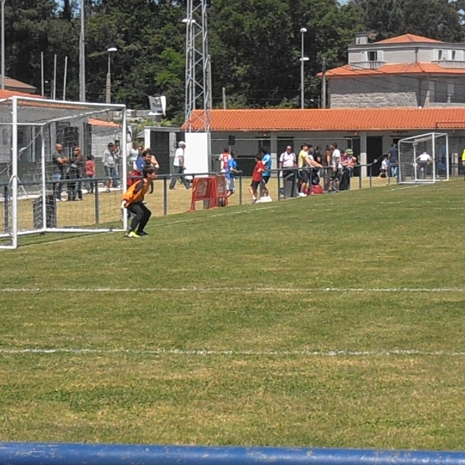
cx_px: 221
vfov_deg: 10.7
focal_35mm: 163
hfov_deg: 10.7
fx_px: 2477
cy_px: 233
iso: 400
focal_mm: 24.39
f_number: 15
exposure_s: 1/320
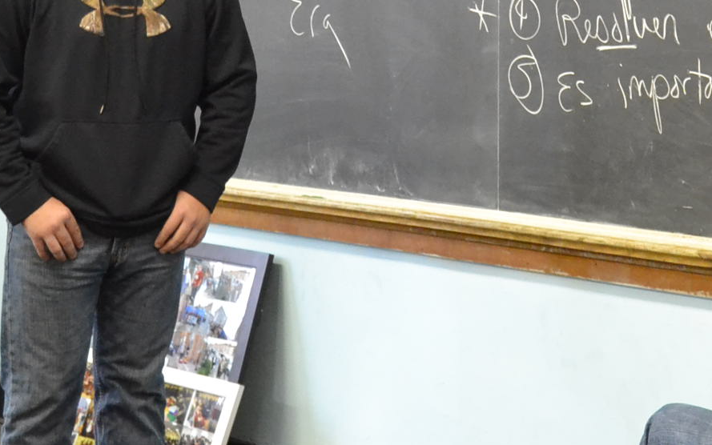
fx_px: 1999
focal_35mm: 103
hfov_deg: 20.0
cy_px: 90
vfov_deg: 12.7
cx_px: 539
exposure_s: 1/50
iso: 3200
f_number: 4
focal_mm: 26
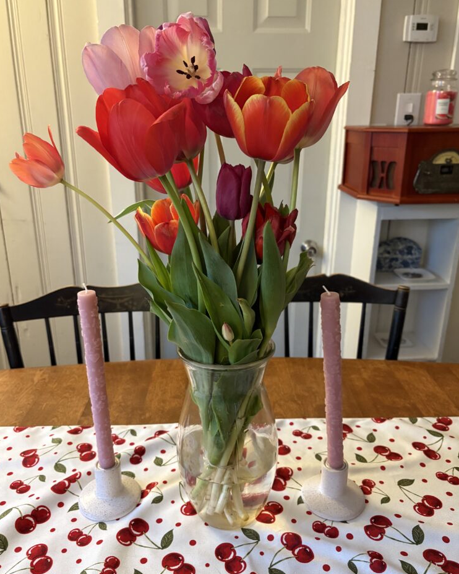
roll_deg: +0.1
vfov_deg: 62.2
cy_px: 283
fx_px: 476
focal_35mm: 28
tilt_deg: -17.4
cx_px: 225
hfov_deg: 51.5
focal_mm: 5.96
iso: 400
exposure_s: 1/60
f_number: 1.6
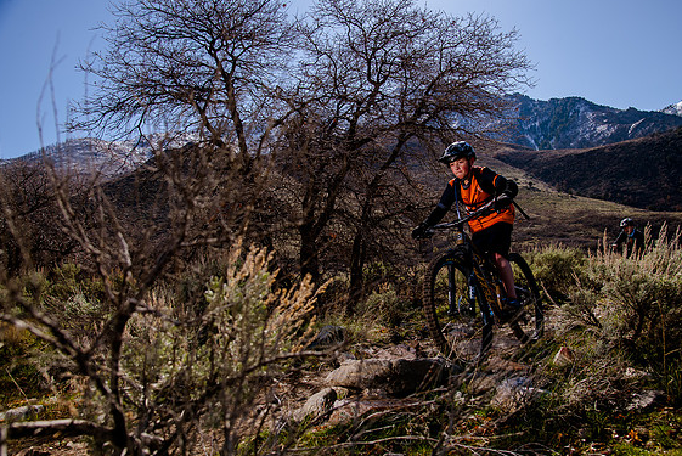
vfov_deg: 42.4
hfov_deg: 60.2
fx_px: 588
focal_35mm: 31
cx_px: 349
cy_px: 227
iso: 160
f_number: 6.3
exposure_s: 1/640
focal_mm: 30
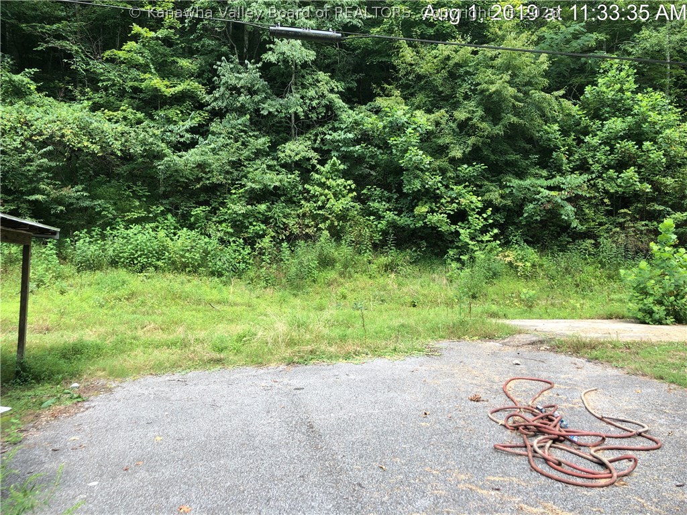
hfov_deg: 63.4
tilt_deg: +8.0
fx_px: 556
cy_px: 258
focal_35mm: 28
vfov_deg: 49.7
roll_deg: -0.3
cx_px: 344
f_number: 1.8
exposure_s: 1/189
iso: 20
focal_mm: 3.99
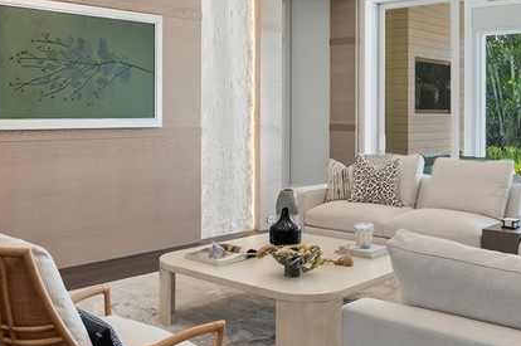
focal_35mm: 42
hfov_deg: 46.4
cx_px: 272
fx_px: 607
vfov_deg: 31.5
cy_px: 110
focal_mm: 16
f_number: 9
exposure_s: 1/125
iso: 400
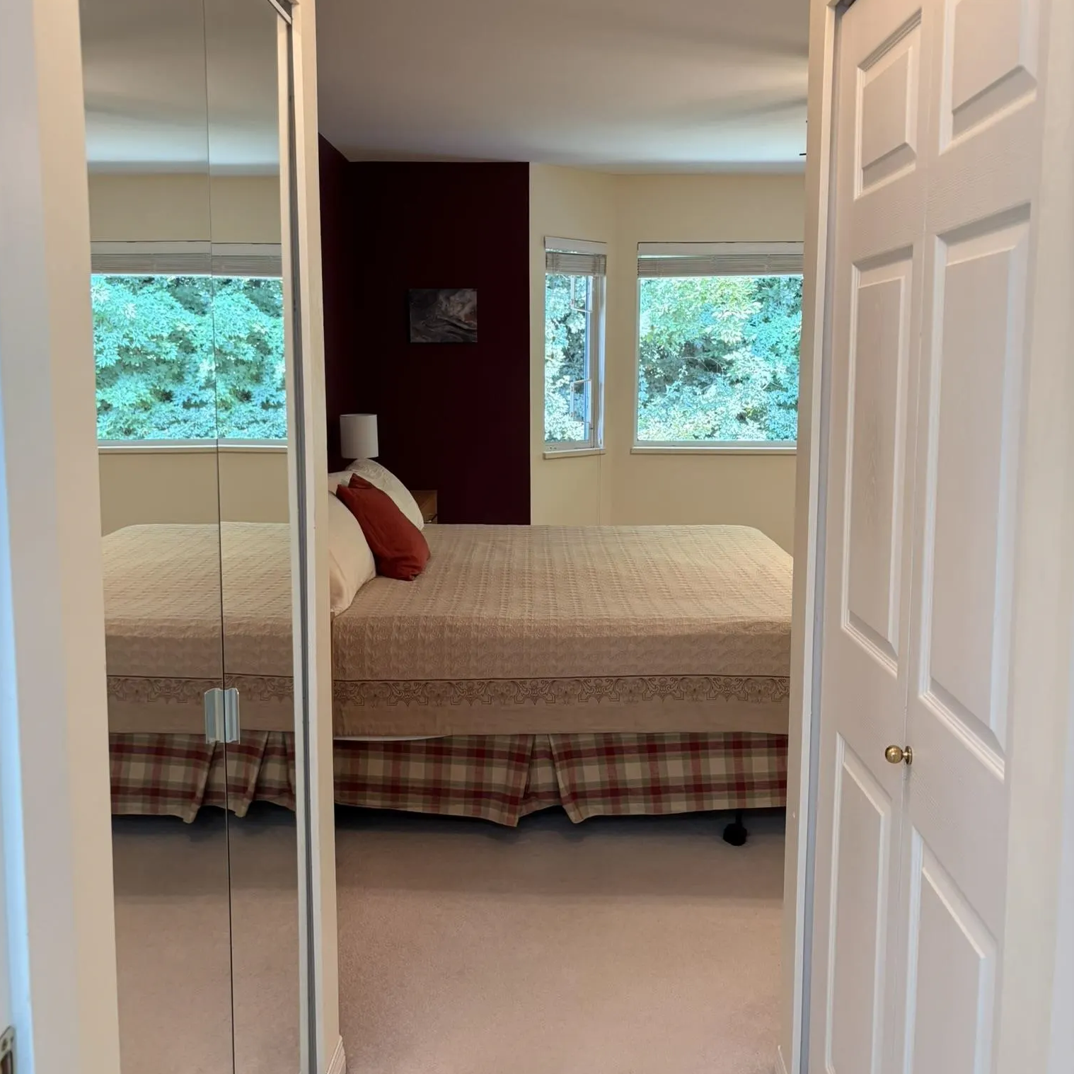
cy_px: 468
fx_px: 1088
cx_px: 534
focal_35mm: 31
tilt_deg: -5.7
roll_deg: -1.0
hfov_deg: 52.5
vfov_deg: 52.4
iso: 100
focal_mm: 5.96
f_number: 1.6
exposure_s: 1/60
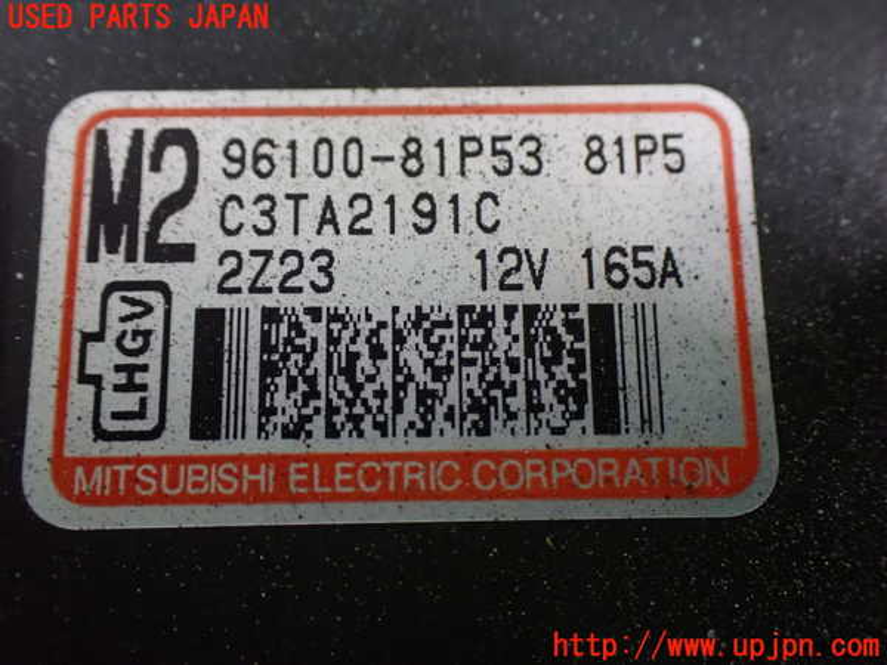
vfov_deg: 35.1
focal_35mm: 41
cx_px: 444
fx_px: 1051
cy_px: 332
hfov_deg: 45.8
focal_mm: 7.31
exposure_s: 1/40
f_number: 2.8
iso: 1250
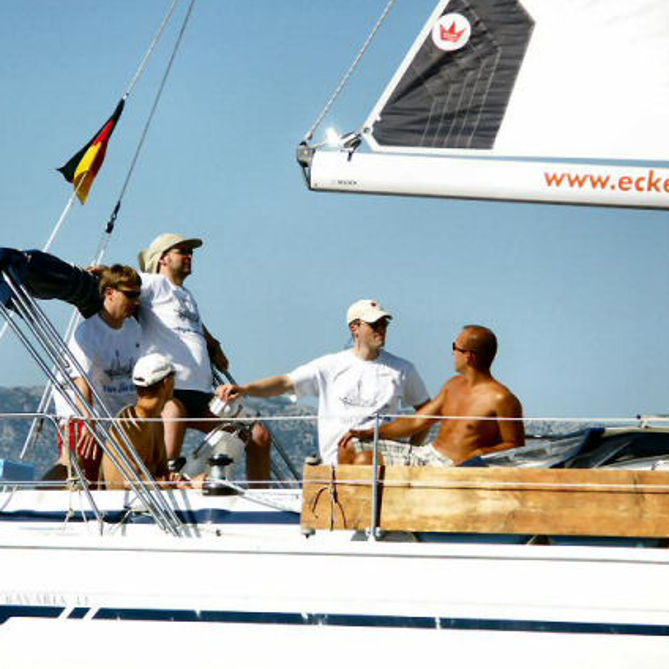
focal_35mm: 250
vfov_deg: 7.0
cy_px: 333
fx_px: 5466
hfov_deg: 7.0
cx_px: 230
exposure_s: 1/1250
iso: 64
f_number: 3.5
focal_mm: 50.69
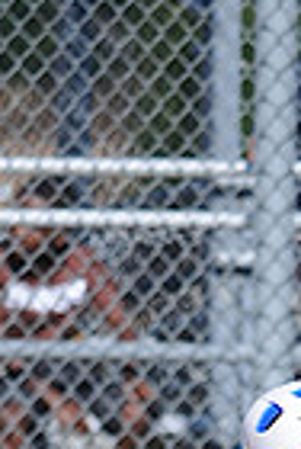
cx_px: 402
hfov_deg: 1.0
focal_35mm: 1441
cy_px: 699
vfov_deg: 1.4
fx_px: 17982
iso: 200
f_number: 4
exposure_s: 1/2000
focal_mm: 300
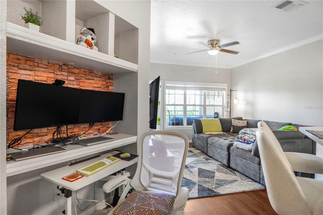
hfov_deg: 90.0
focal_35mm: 18
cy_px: 108
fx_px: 161
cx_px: 162
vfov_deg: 67.4
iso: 320
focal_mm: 12
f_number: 2.2
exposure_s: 1/40
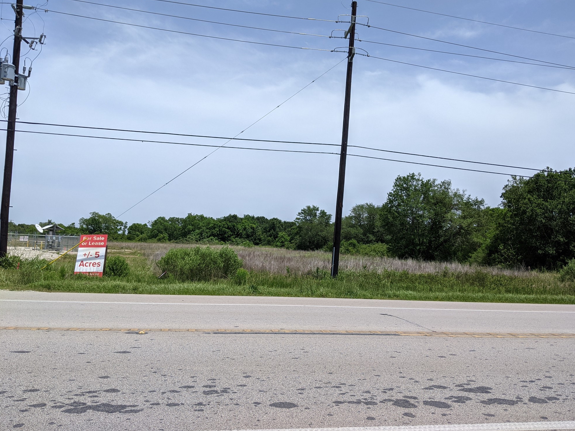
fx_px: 465
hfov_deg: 63.4
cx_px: 295
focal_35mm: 28
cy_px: 212
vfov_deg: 49.7
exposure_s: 1/4695
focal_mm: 4.44
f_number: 1.8
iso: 80
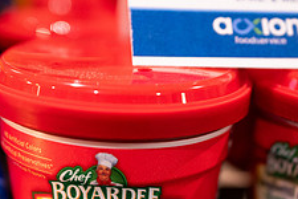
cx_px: 167
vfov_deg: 21.3
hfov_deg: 32.3
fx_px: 513
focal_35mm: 62
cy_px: 192
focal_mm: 24
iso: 1250
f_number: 1.8
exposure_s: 1/200
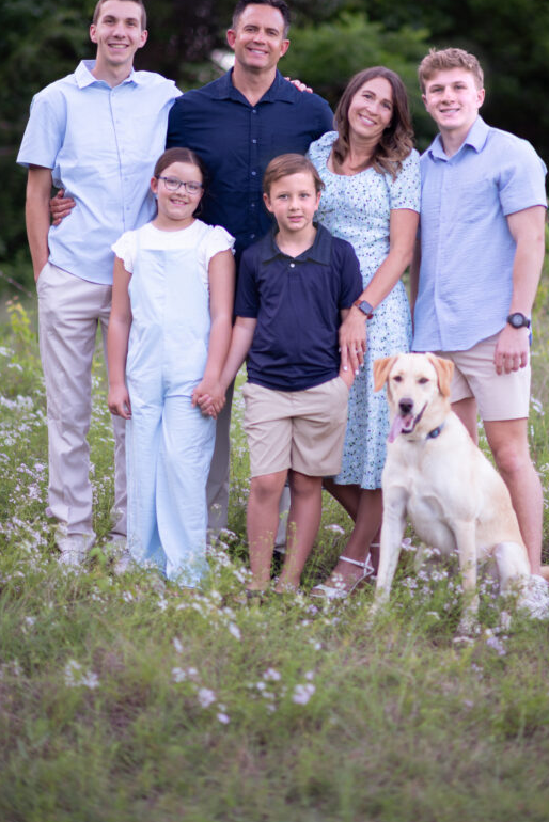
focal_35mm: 113
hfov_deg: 12.1
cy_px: 309
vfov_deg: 18.1
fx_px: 2582
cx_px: 310
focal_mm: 85
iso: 125
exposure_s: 1/400
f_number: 1.6
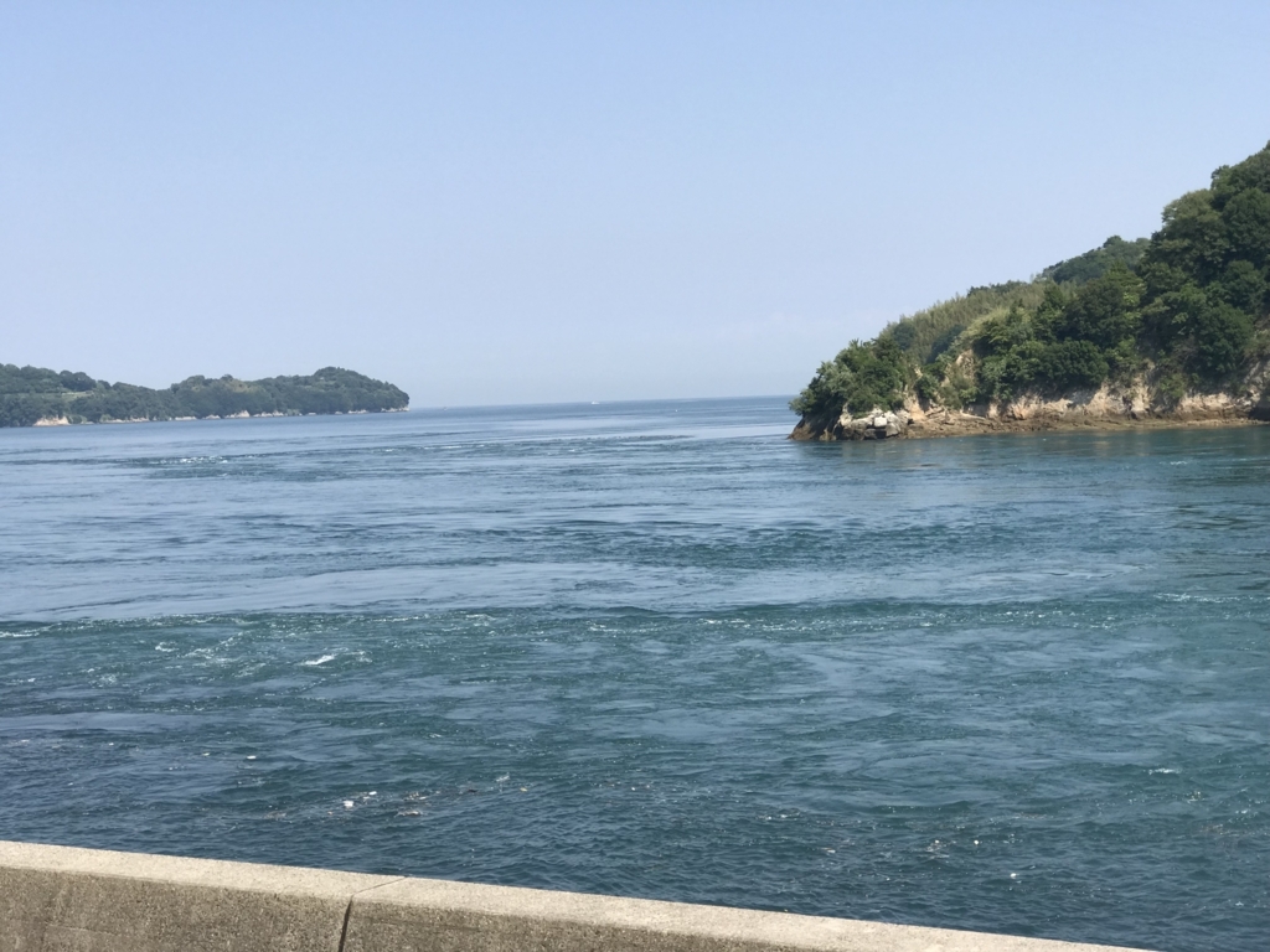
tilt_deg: -2.4
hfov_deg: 33.8
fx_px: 2091
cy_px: 476
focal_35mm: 57
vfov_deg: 25.7
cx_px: 635
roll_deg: +2.1
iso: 20
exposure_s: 1/833
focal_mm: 6.6
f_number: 2.8
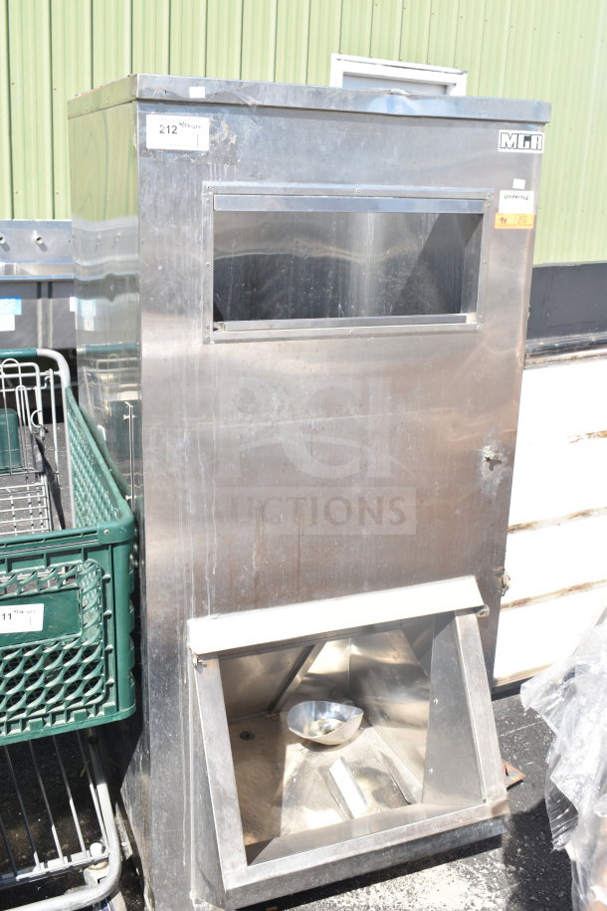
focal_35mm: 36
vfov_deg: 53.1
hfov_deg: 36.9
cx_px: 304
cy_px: 456
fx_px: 910
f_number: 7.1
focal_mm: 24
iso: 200
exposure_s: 1/200
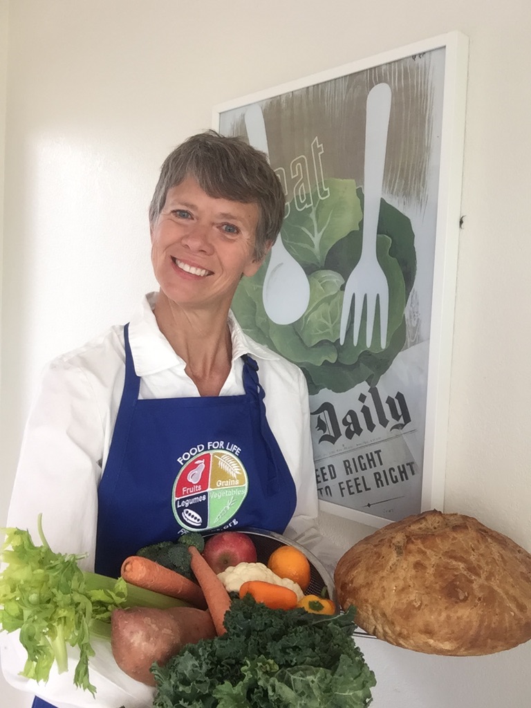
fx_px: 634
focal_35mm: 31
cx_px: 266
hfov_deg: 45.4
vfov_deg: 58.4
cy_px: 354
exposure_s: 1/30
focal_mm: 2.65
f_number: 2.2
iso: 64
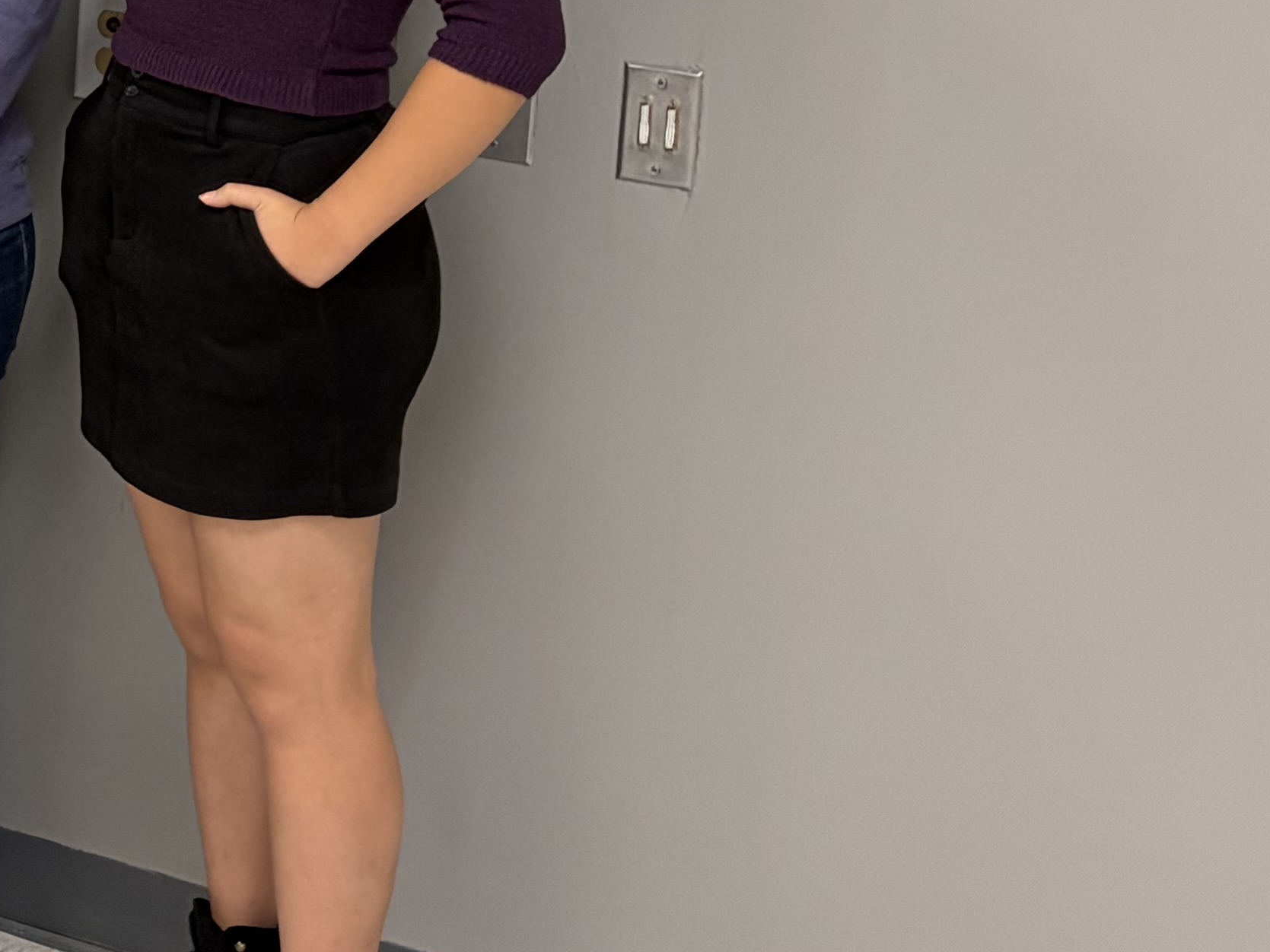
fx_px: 3265
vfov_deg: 15.7
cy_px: -321
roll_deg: -0.7
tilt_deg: -7.7
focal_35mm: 89
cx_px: -597
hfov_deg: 19.4
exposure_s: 1/60
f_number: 1.6
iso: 160
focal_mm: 5.96
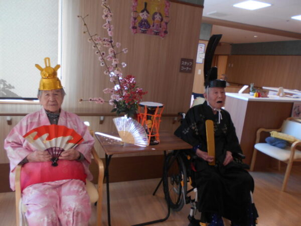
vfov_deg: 53.1
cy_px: 113
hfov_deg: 67.3
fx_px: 226
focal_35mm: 26
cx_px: 150
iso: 100
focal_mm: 4.6
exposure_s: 1/30
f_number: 3.2
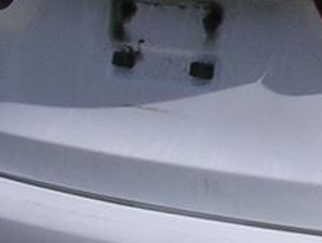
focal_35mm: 215
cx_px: 685
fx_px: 2002
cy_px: 99
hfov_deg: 8.6
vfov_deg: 6.9
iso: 100
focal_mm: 5.8
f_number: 5.6
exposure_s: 1/750
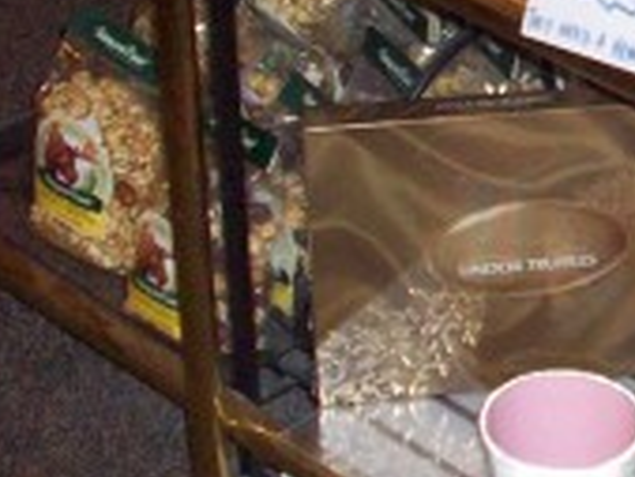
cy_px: 135
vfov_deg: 10.4
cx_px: 1026
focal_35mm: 142
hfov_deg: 13.0
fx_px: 2607
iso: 200
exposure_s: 1/64
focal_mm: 6.2
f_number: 2.8
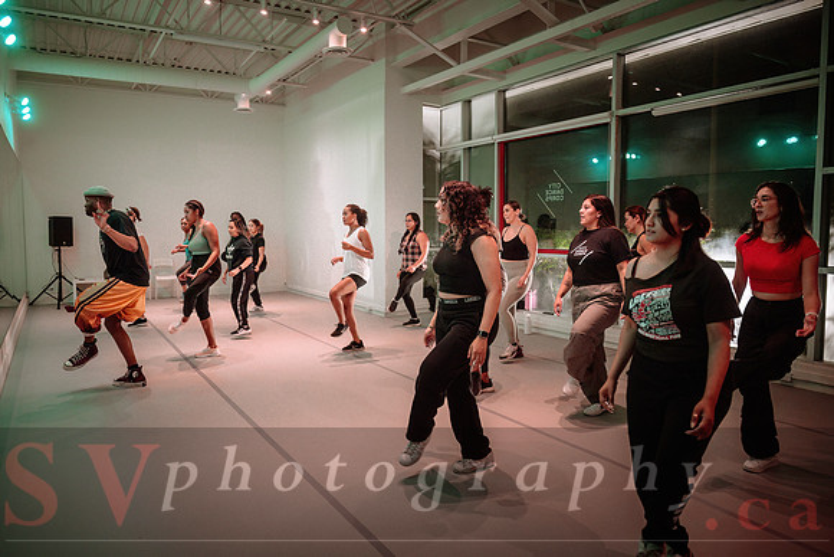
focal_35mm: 25
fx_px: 574
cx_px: 403
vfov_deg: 51.7
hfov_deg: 71.9
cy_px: 269
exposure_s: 1/100
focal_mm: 24
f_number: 2.8
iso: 1600
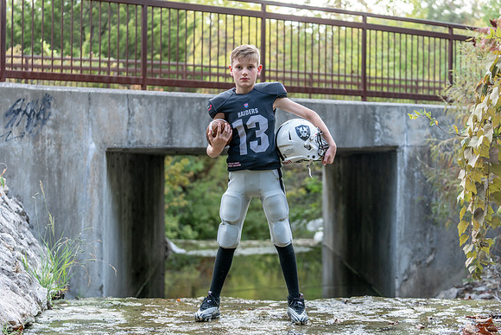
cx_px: 250
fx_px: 1004
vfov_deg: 18.9
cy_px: 168
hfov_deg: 28.0
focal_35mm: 72
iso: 640
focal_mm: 70
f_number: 2.8
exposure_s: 1/320
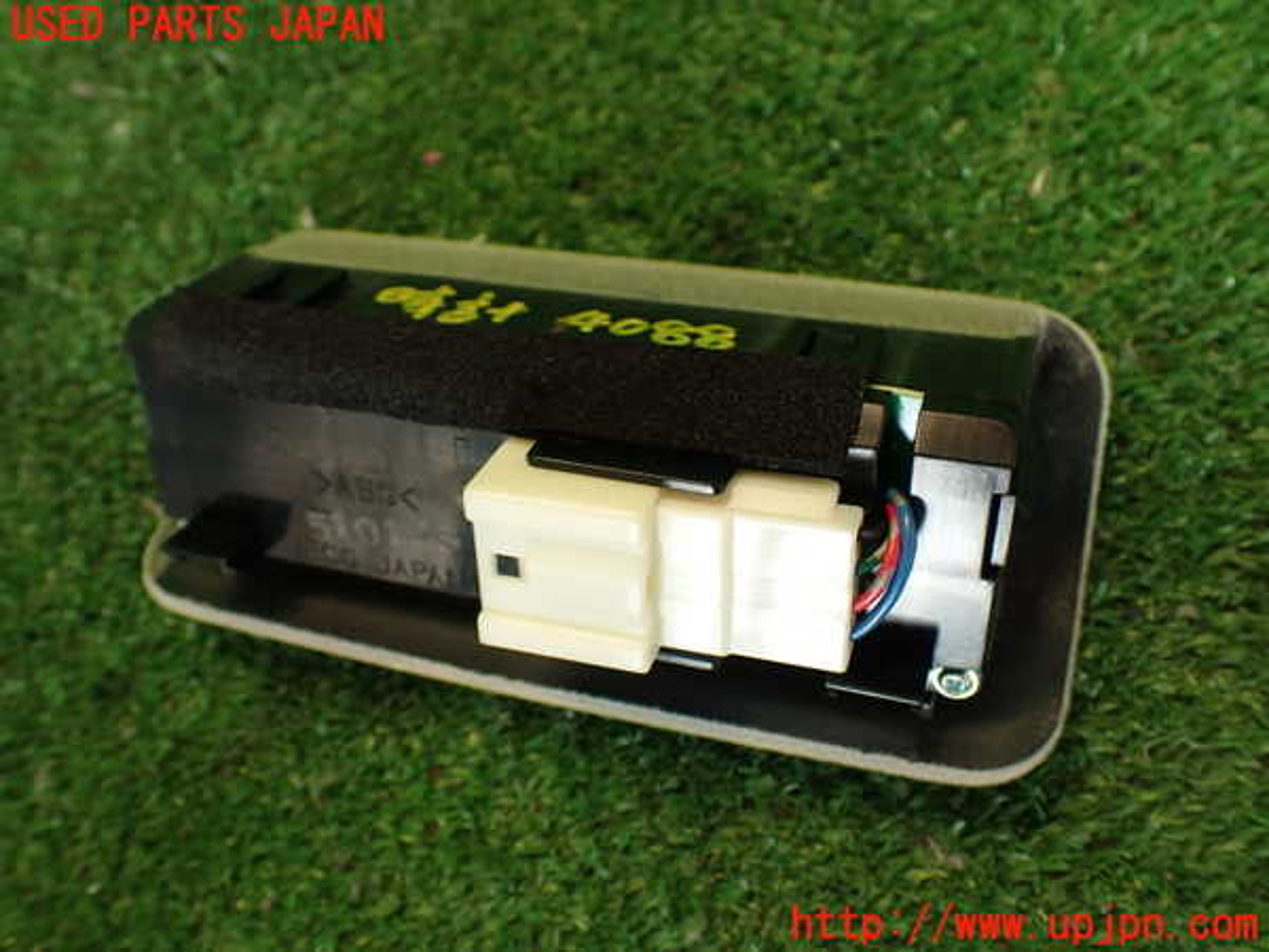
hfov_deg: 56.8
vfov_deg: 44.2
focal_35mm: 32
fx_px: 1173
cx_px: 634
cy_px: 476
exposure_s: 1/50
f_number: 2.4
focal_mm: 5.79
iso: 200
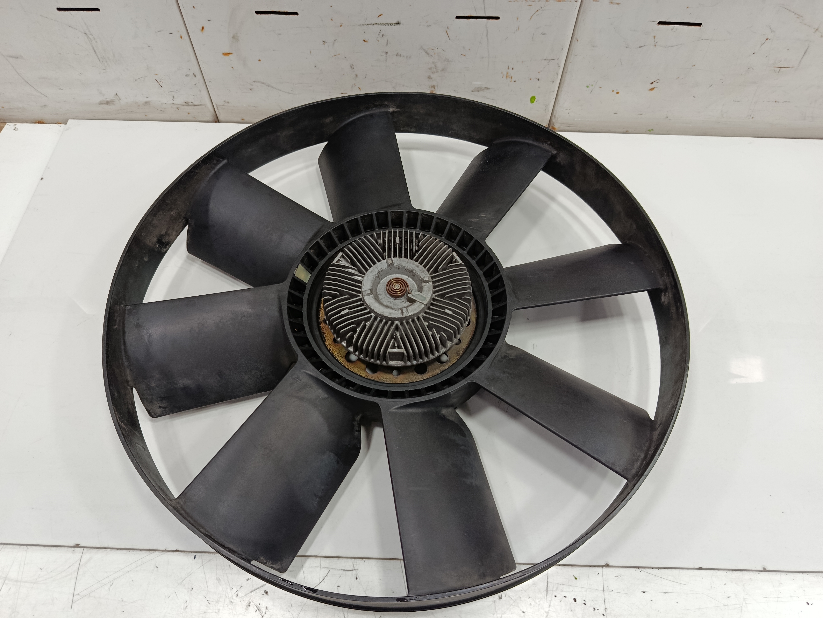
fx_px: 571
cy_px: 309
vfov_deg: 56.8
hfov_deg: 71.6
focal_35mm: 24
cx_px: 412
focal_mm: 5.24
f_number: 1.7
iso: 583
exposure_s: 1/50
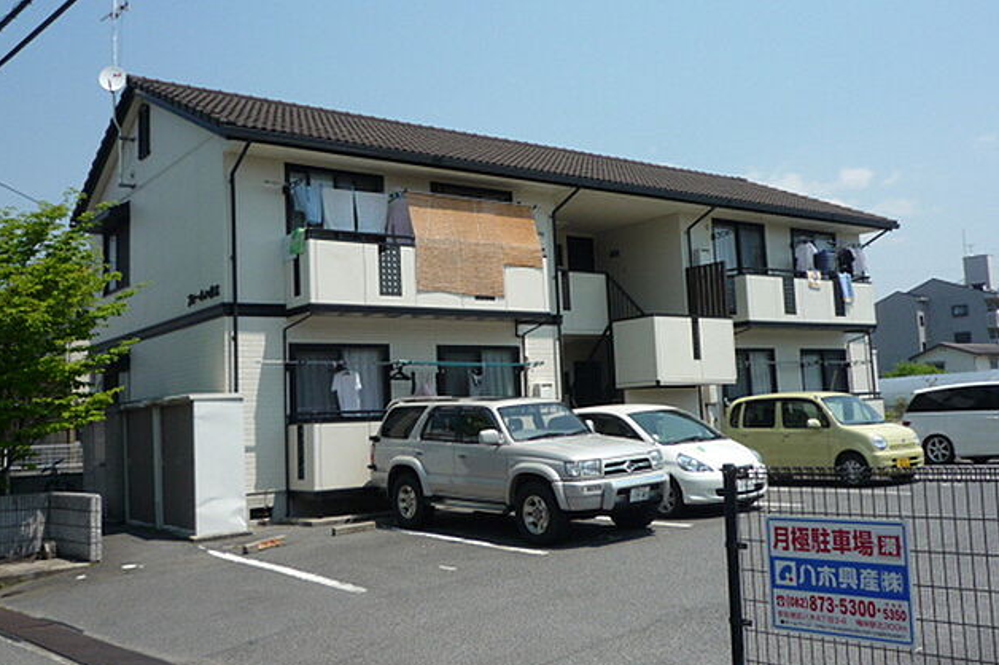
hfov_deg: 54.5
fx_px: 971
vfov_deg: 37.8
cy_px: 305
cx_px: 503
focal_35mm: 35
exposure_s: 1/800
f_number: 4.5
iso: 100
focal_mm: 4.4
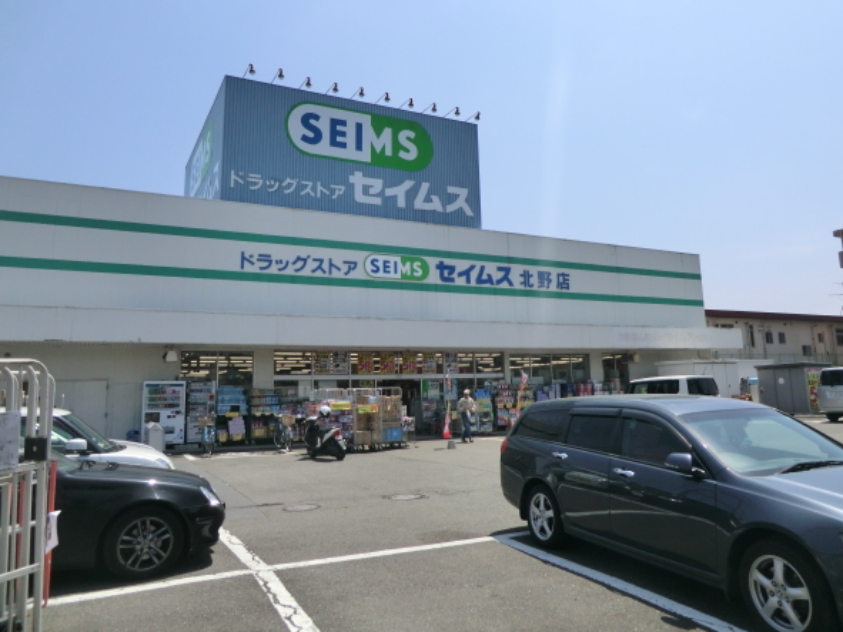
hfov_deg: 67.3
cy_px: 295
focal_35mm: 26
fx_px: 633
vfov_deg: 53.0
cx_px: 439
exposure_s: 1/320
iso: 80
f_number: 7.5
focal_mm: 4.3
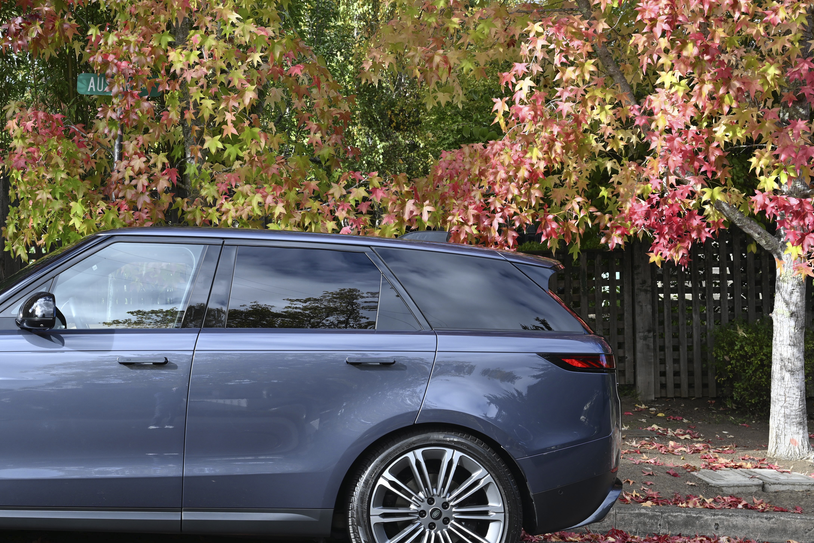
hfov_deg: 35.7
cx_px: 161
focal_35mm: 54
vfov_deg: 25.1
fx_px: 1220
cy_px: 231
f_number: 5.6
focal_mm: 28.5
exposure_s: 1/125
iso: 100
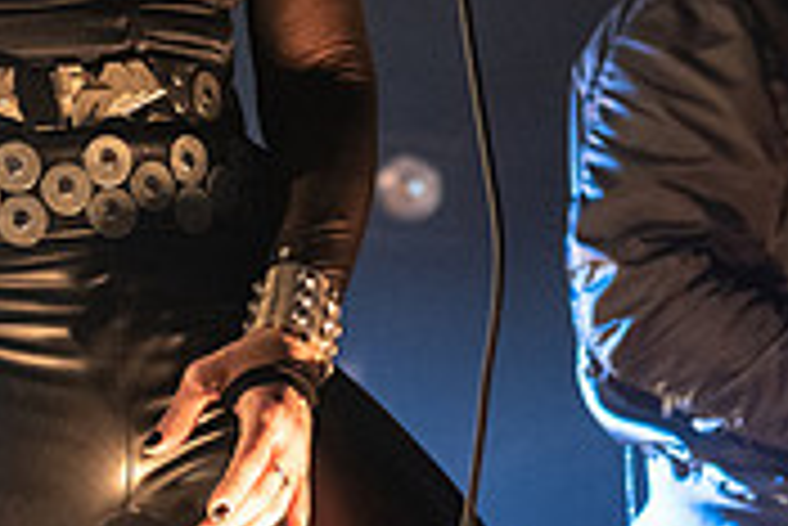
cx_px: 313
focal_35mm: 203
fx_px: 4447
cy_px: -341
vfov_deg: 6.7
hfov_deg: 10.1
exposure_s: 1/320
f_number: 3.2
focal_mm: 52
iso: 3200
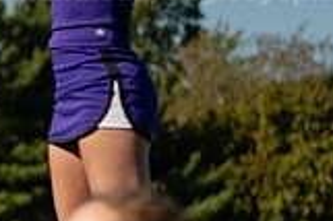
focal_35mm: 324
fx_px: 2994
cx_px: -192
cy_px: 34
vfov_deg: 4.2
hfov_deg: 6.3
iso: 160
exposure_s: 1/2500
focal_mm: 90
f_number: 3.2
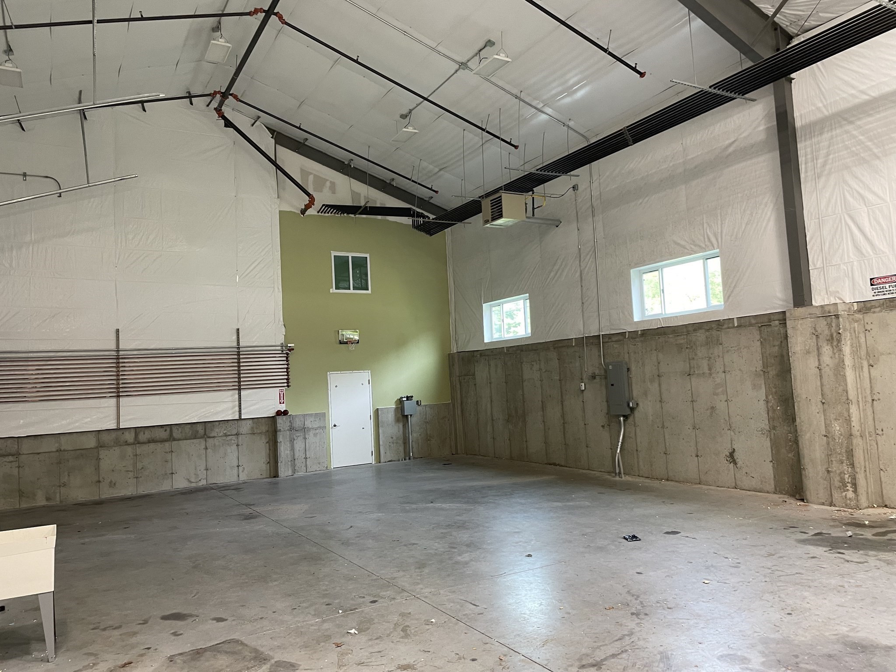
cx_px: 448
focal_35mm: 26
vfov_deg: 53.1
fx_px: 673
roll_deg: +3.6
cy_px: 336
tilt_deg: +6.6
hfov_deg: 67.3
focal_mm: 4.2
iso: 100
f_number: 1.6
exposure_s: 1/60
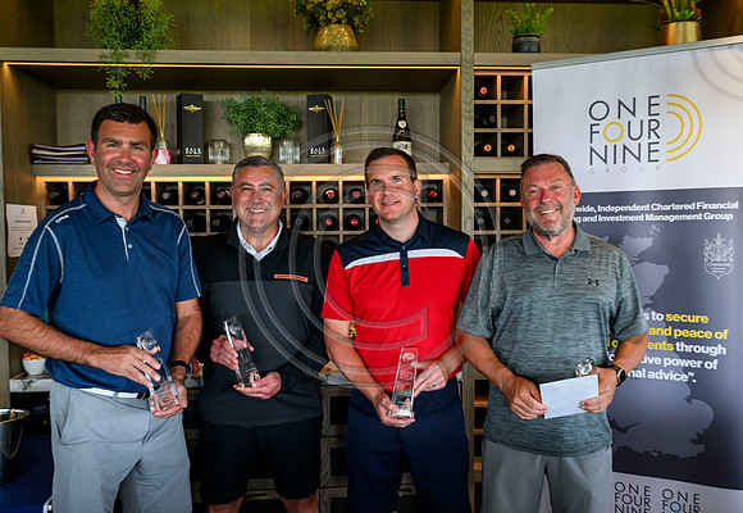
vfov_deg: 37.5
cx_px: 388
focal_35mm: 36
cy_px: 254
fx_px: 754
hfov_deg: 52.5
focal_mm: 35
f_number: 4.5
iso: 2000
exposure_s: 1/320
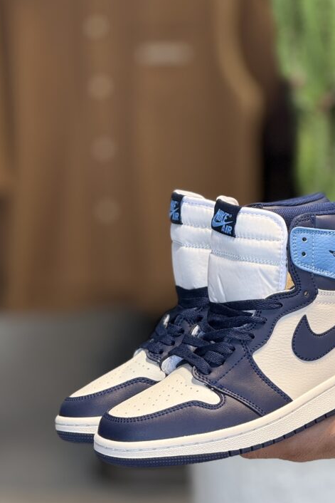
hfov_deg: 7.6
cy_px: 340
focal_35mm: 181
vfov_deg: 11.3
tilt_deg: -14.9
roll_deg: -0.9
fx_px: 2525
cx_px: 262
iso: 80
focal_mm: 15.66
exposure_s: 1/100
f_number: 2.8
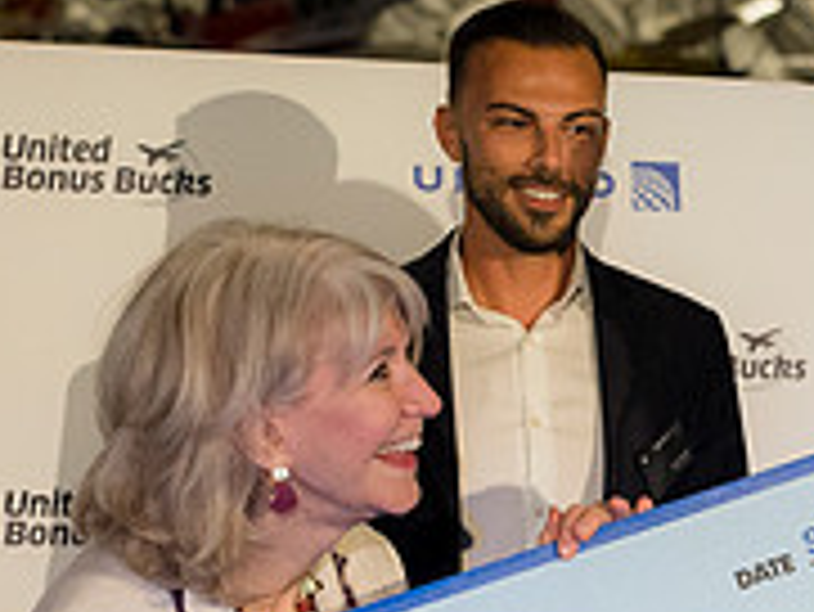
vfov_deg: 9.2
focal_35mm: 160
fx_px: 3765
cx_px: 1250
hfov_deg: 11.8
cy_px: 612
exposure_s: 1/200
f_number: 2.8
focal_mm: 35
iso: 640
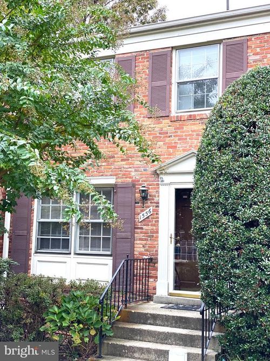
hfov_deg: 28.0
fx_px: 541
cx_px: 135
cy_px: 180
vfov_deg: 36.8
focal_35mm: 52
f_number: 2
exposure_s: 1/122
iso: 40
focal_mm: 6
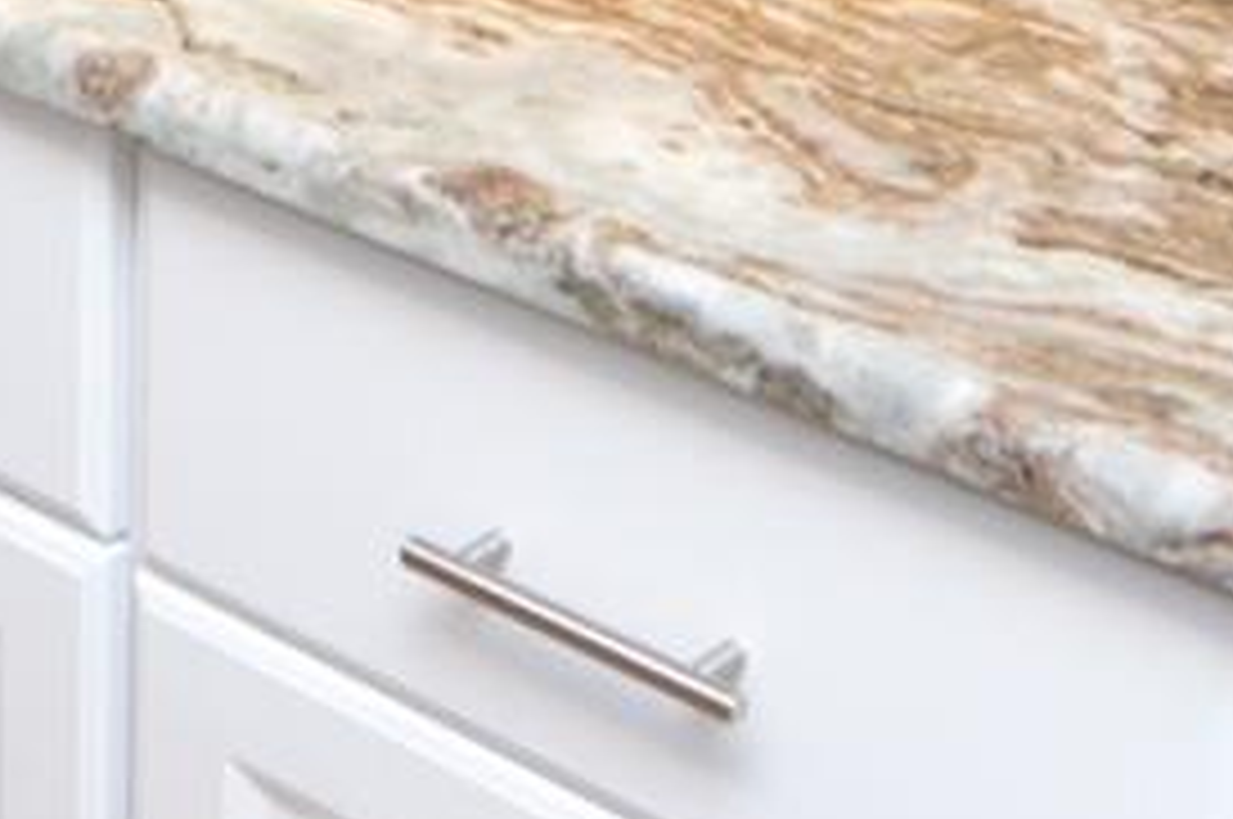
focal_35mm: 105
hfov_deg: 18.9
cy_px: -610
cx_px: -27
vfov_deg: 12.1
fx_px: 3592
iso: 400
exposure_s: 1/60
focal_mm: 12
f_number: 4
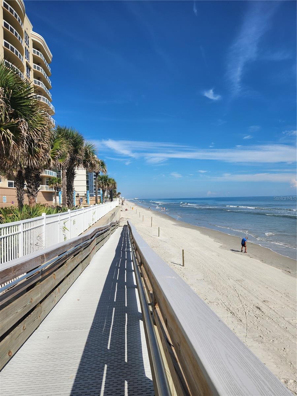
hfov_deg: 58.9
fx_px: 263
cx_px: 148
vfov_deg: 73.9
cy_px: 198
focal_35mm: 23
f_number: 1.8
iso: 20
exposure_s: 1/3229
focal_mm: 5.4
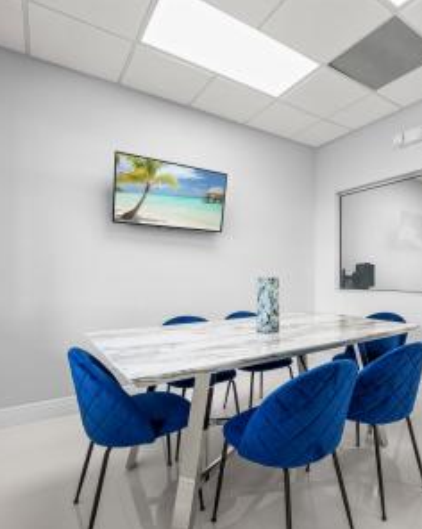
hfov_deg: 66.3
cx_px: 279
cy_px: 264
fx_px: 313
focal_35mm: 20
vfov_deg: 80.5
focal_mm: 14
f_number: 8
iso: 500
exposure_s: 1/20
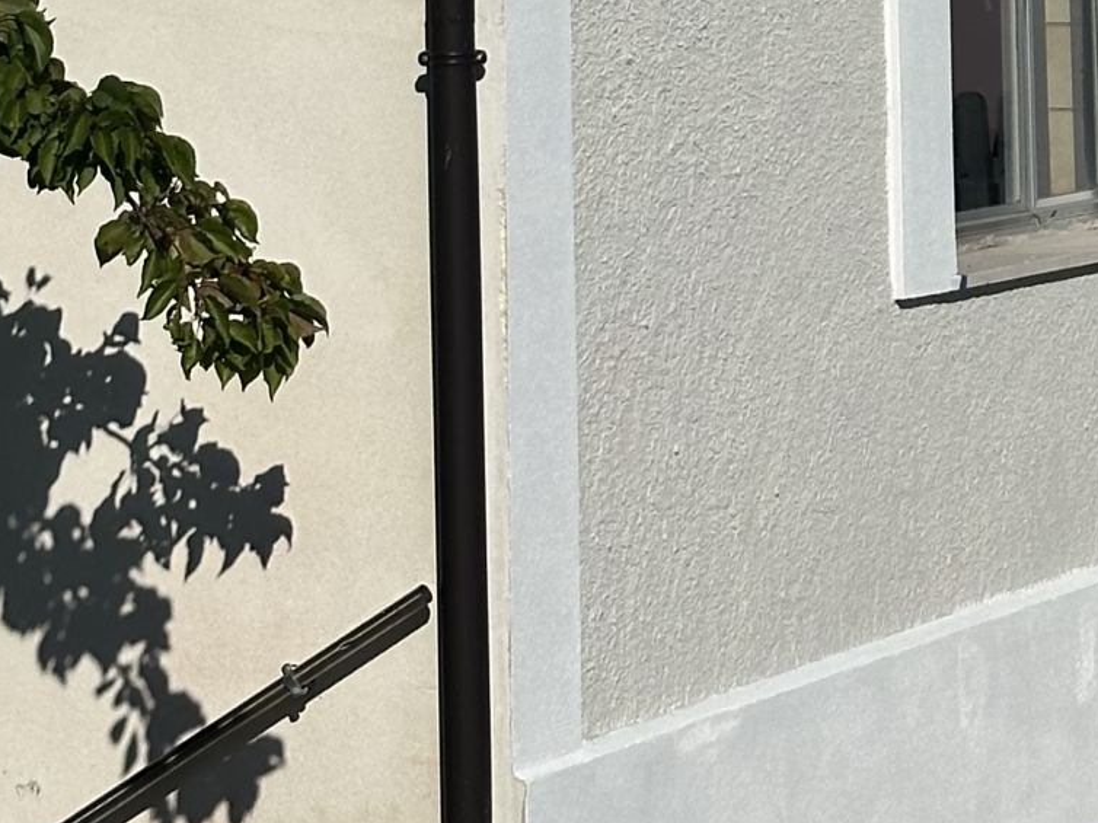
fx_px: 5169
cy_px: -702
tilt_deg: +4.7
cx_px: 896
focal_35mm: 163
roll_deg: -0.4
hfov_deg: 12.1
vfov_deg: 8.7
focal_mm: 6.86
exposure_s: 1/13699
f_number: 1.78
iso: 64
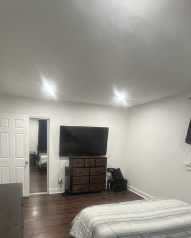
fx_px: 149
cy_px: 159
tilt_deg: -7.5
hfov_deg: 65.0
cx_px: 78
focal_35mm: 21
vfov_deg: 75.2
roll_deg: -2.6
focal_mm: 1.57
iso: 500
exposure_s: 1/60
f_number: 1.8
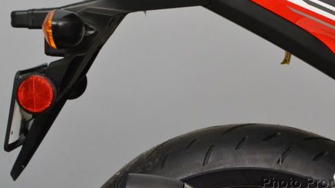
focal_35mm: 119
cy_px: 35
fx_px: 1057
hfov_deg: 18.0
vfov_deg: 10.1
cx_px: 222
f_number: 11
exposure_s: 1/60
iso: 3200
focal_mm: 52
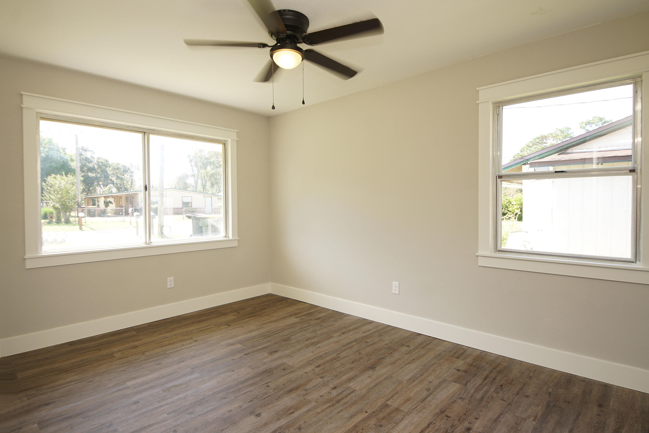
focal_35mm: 18
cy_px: 216
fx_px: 325
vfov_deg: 67.4
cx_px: 324
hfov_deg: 90.0
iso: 160
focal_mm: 12
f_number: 4.5
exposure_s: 1/60
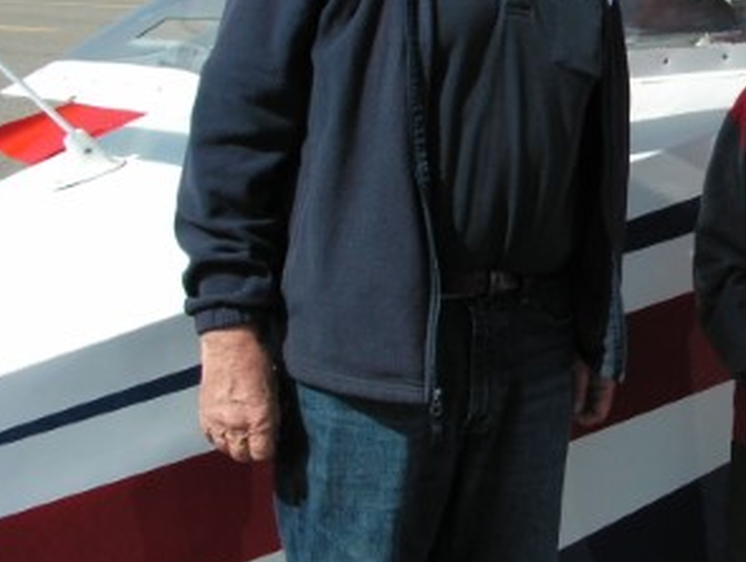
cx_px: 731
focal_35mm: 78
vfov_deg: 18.8
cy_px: 147
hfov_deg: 24.0
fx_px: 1683
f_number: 4.8
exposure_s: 1/400
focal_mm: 6
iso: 50
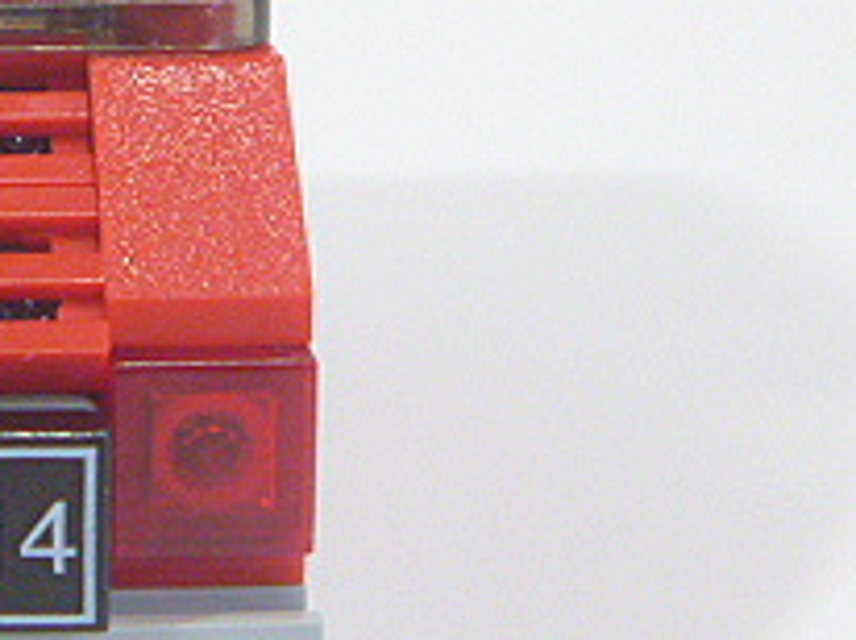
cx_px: -104
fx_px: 2692
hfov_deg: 17.4
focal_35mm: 109
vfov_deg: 13.5
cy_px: 87
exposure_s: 1/25
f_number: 3.5
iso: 400
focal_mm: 6.3
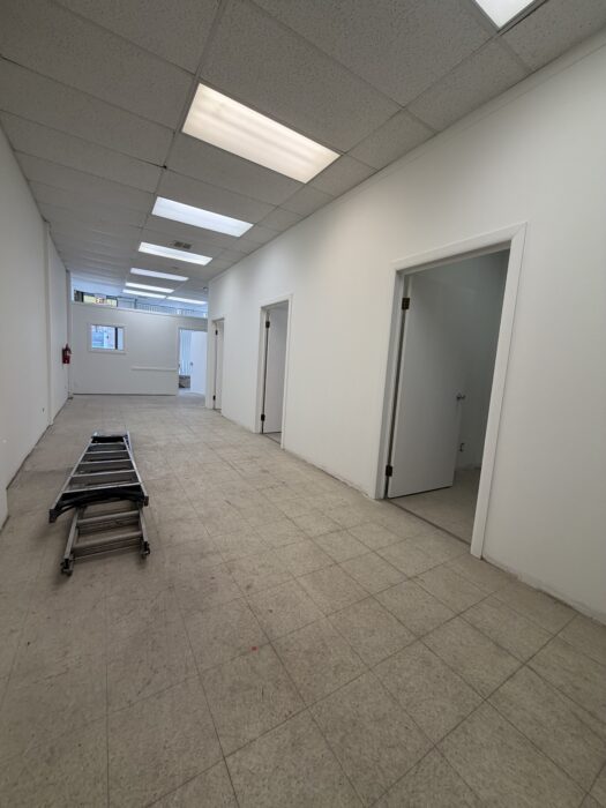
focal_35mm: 14
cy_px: 404
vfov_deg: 102.1
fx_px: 327
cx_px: 303
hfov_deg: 85.7
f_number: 2.2
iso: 100
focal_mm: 2.22
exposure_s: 1/120
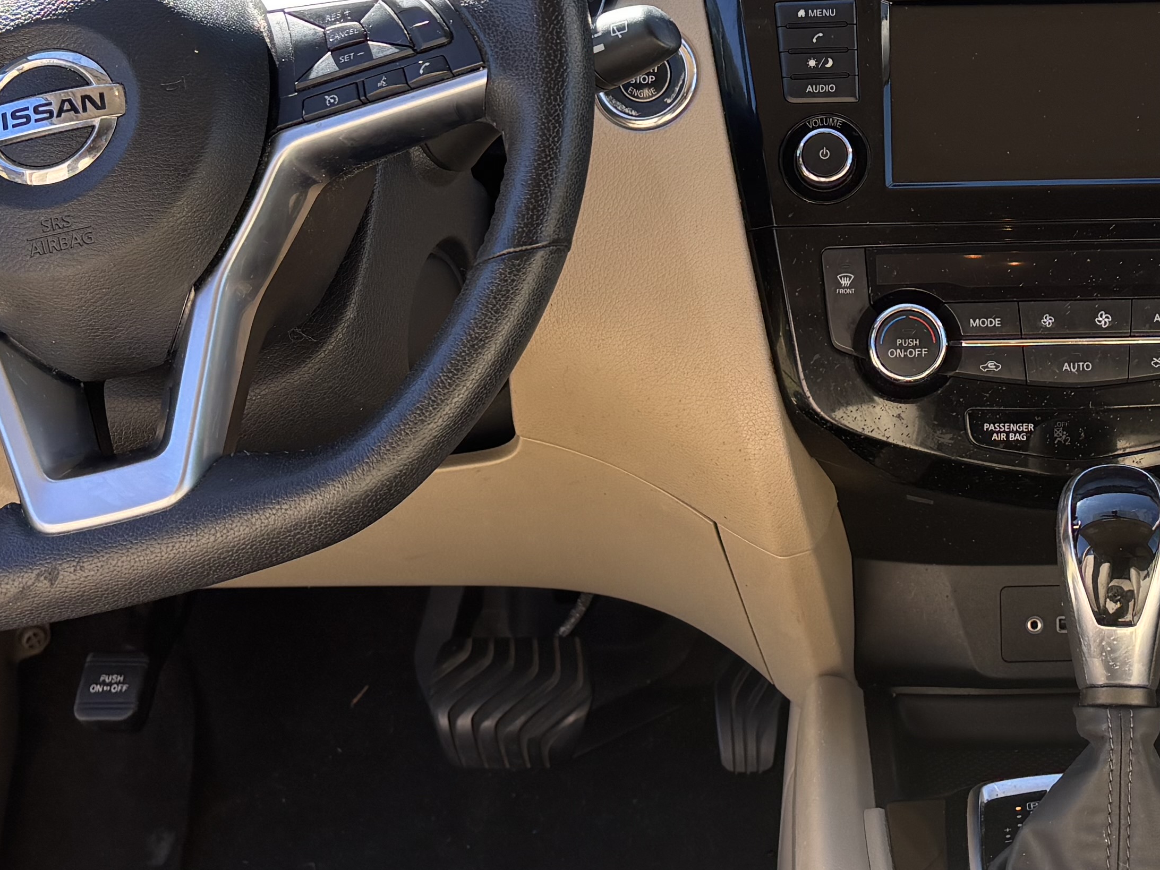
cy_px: 50
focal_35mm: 68
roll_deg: -1.5
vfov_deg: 21.0
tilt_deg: -15.4
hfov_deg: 28.0
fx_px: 2279
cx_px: 930
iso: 50
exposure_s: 1/370
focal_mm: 5.96
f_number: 1.6
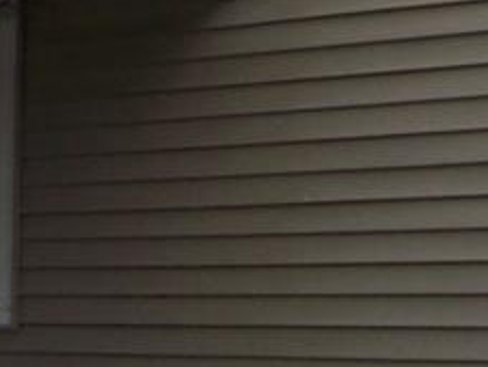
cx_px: -473
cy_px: -177
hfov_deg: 11.1
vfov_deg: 8.9
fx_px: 2300
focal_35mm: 163
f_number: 4.8
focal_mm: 6
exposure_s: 1/251
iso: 80
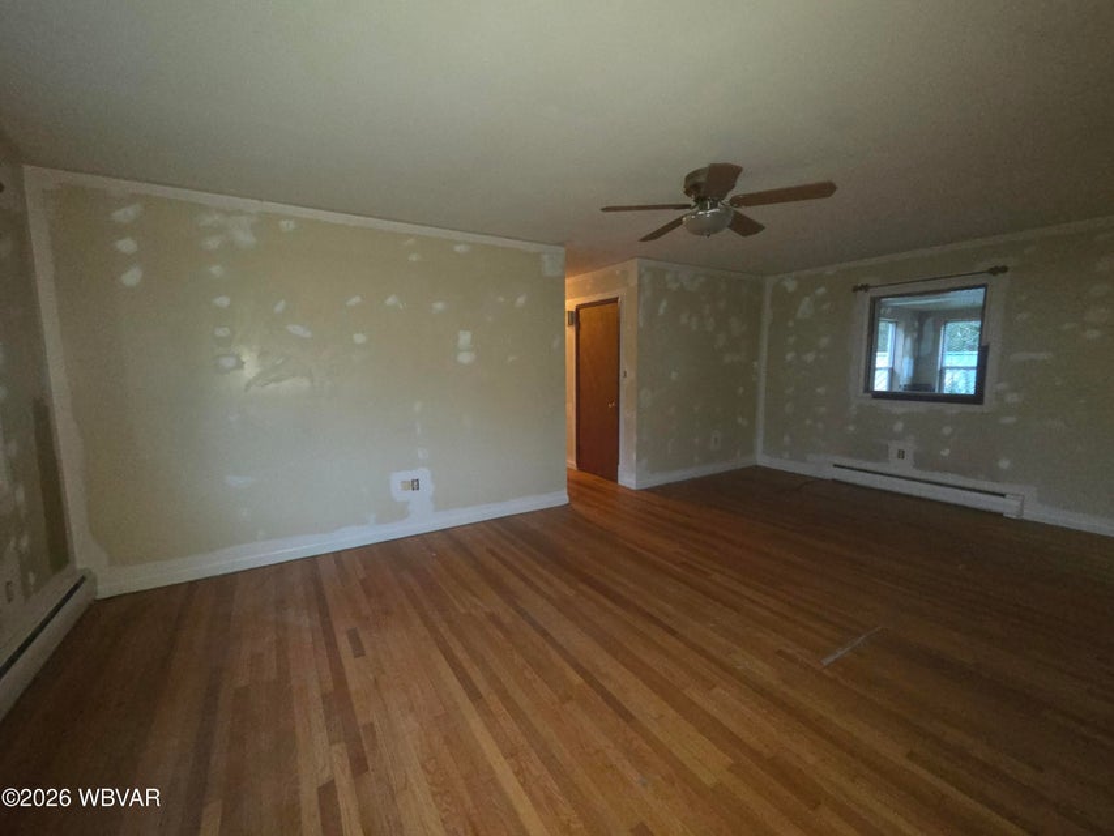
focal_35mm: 13
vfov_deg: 89.9
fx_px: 418
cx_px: 557
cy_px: 418
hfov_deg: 106.2
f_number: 2.2
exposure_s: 1/18.8
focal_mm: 2.2
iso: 640
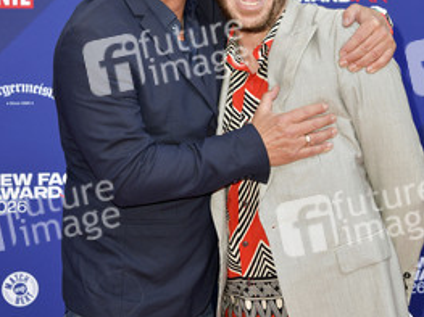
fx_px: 1163
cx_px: 213
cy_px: 138
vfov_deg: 15.5
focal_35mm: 95
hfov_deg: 20.7
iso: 640
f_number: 6.3
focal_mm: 65
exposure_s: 1/200
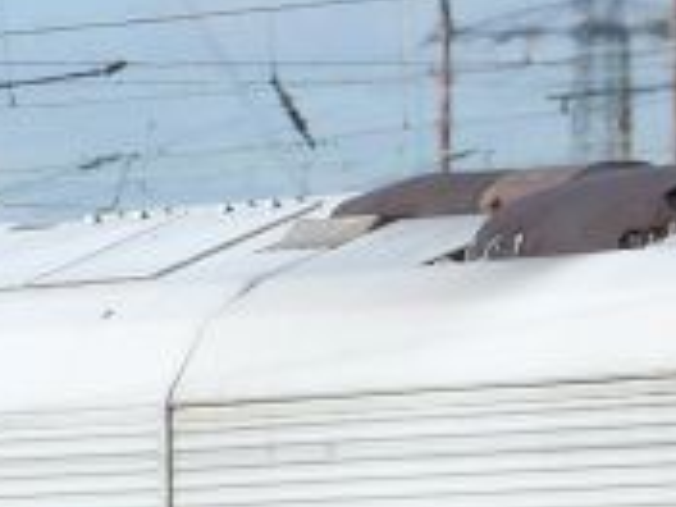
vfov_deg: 1.5
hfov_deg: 1.9
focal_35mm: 1020
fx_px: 19919
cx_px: 926
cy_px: 326
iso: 100
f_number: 8
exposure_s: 1/250
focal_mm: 27
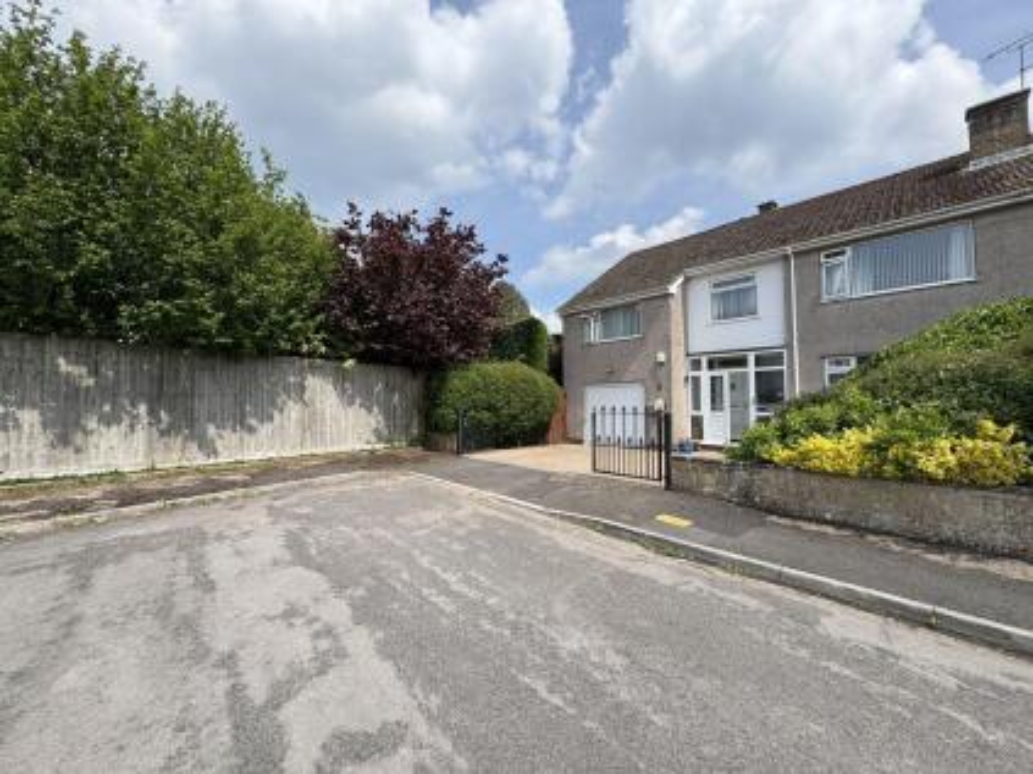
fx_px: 418
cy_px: 387
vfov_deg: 85.6
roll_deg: -1.3
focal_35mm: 14
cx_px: 516
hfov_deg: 102.1
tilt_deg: +2.7
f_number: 2.2
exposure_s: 1/1477
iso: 50
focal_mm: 2.22
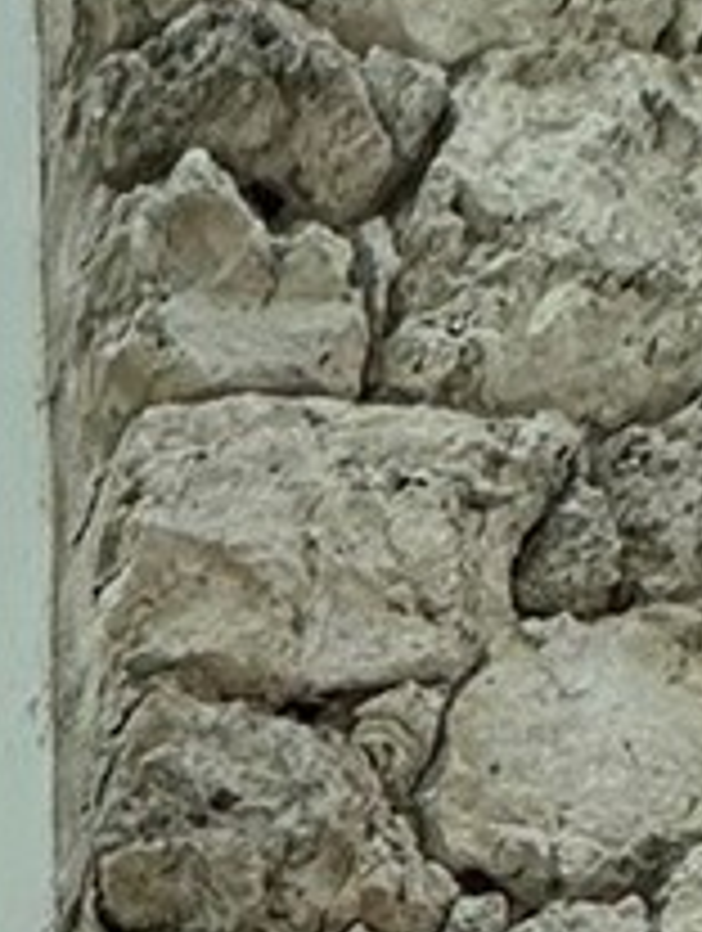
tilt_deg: +4.4
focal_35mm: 108
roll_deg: -1.5
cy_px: 2458
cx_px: -752
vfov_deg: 12.5
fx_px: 2911
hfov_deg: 12.1
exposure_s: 1/759
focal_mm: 2.22
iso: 40
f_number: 2.2
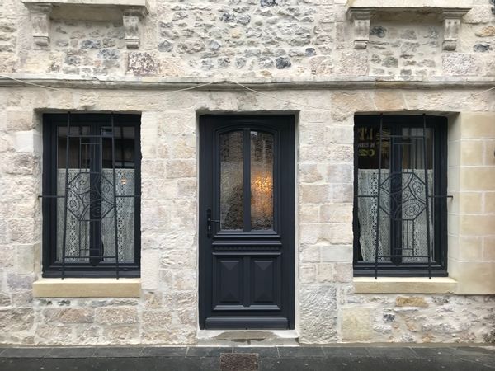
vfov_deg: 49.7
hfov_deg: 63.4
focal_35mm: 28
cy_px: 186
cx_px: 248
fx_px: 400
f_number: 1.8
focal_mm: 3.99
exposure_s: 1/50
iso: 25
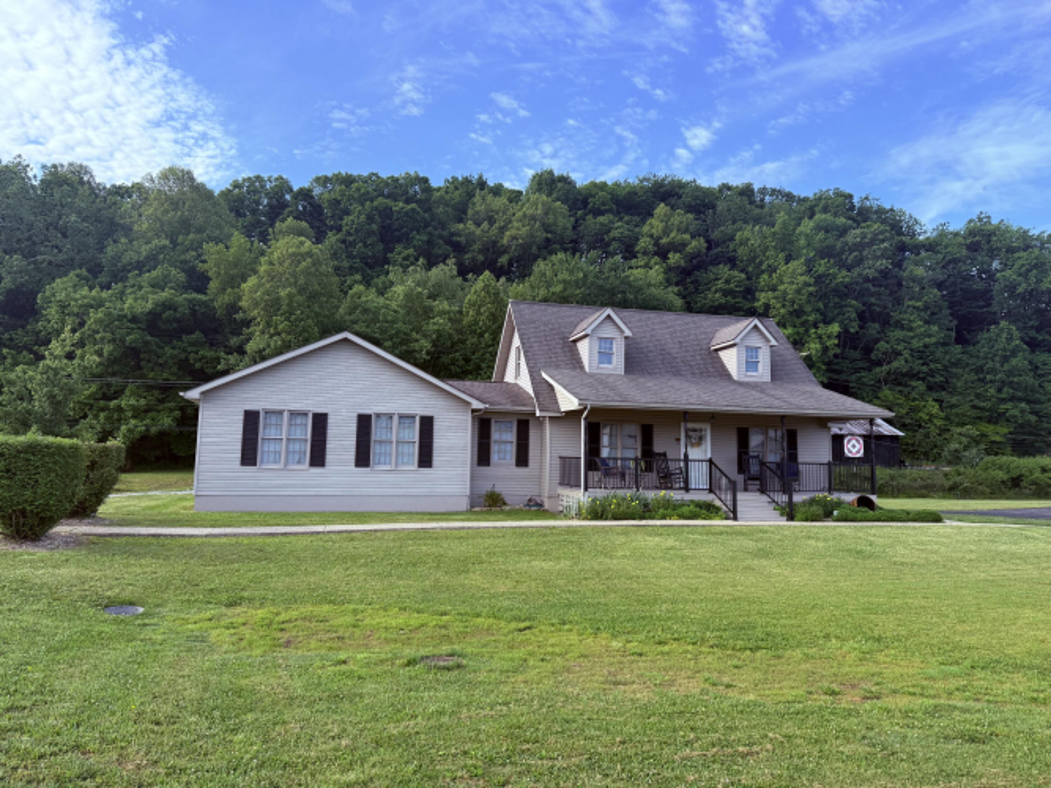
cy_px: 394
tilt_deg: +5.6
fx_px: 729
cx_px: 526
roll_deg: -1.3
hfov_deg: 71.6
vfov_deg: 56.8
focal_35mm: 24
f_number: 1.78
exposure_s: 1/1493
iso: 100
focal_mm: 6.76
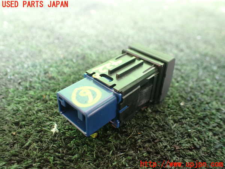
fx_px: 195
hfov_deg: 60.0
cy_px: 84
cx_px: 112
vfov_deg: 46.8
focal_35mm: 30
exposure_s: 1/100
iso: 800
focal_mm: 5.4
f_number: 2.3
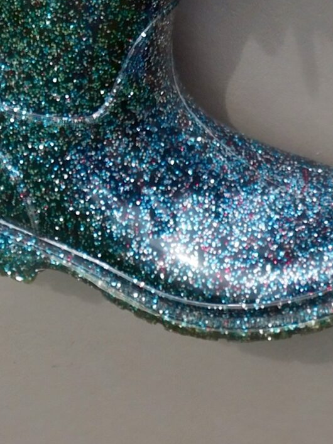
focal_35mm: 145
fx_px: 1859
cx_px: 141
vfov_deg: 12.6
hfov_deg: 10.2
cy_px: -299
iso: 125
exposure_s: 1/800
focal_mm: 7.1
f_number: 3.6
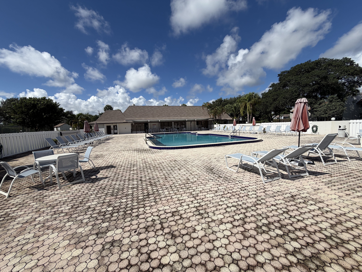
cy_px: 136
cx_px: 181
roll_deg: +2.1
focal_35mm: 14
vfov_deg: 85.7
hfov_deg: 102.1
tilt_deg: -4.0
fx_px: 146
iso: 20
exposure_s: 1/1745
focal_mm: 2.22
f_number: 2.2
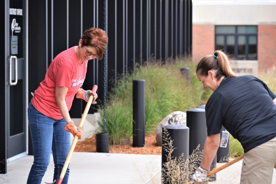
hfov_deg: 14.4
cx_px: 138
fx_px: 1092
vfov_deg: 9.6
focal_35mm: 142
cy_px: 92
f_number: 5
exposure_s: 1/100
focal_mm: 95
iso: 400
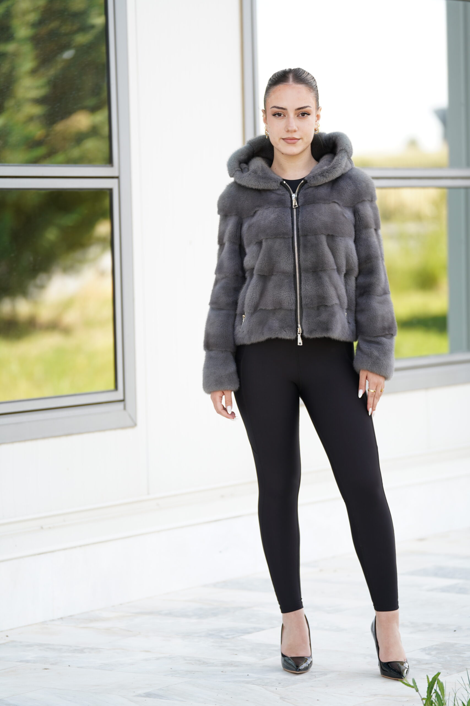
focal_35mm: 135
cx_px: 235
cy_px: 353
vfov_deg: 15.2
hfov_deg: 10.2
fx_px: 2643
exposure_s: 1/250
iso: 160
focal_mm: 135
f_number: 2.8
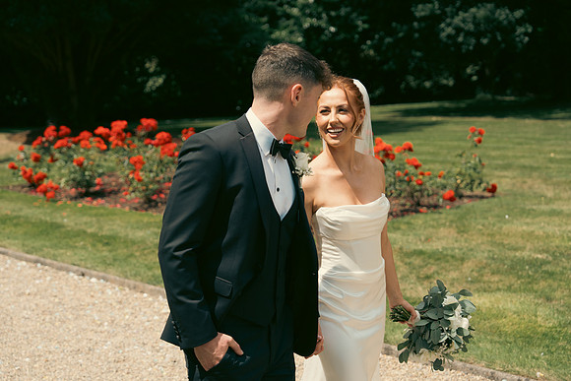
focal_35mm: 58
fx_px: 920
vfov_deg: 23.4
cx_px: 286
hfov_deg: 34.5
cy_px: 190
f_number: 3.5
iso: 200
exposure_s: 1/2000
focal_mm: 58
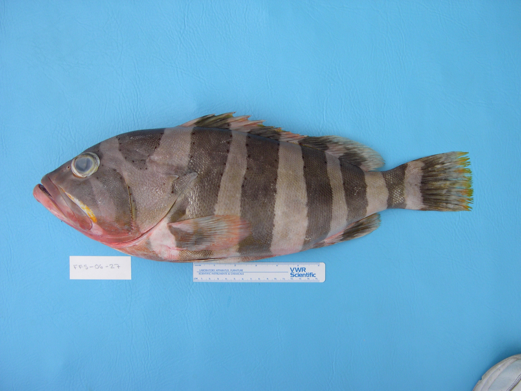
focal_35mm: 38
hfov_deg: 49.0
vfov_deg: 37.7
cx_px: 260
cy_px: 196
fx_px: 572
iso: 100
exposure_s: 1/626
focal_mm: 8
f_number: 2.8
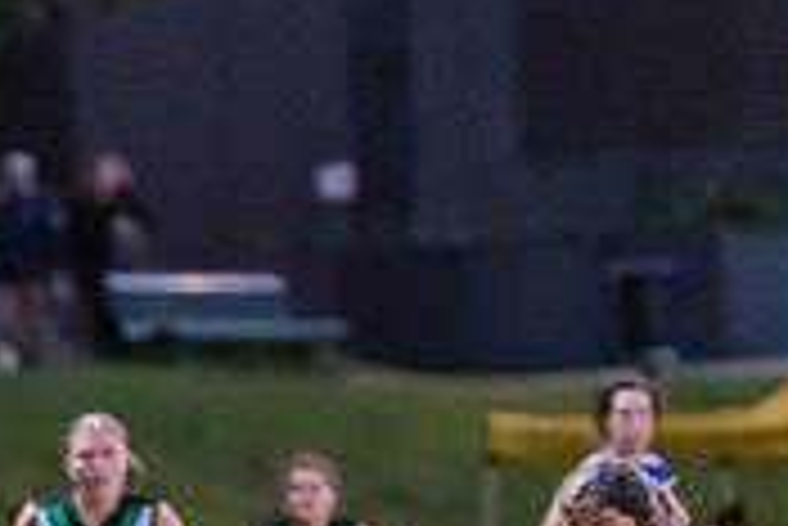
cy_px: 665
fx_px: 13954
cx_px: -249
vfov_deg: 2.2
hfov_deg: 3.2
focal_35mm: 637
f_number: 2.8
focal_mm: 170
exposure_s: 1/1250
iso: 10000
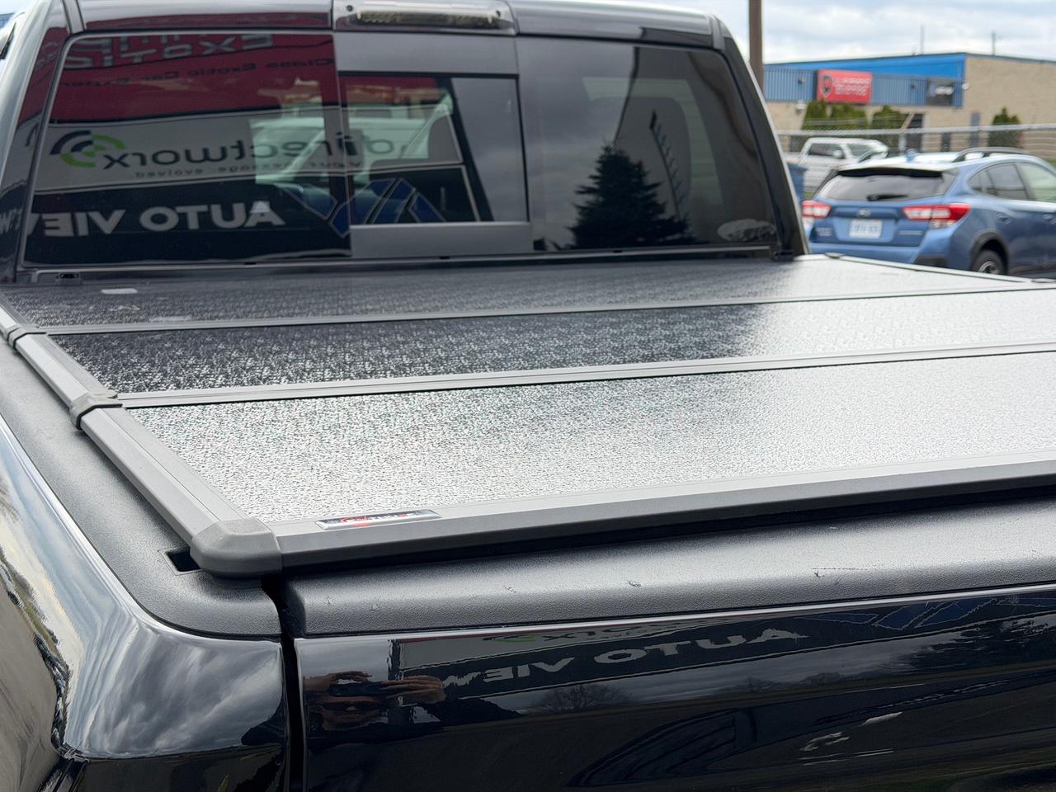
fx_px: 1464
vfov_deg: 30.3
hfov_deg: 39.7
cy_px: 396
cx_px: 528
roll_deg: -0.1
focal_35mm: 48
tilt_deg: -9.7
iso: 64
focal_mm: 6.76
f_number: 1.78
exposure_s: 1/1307
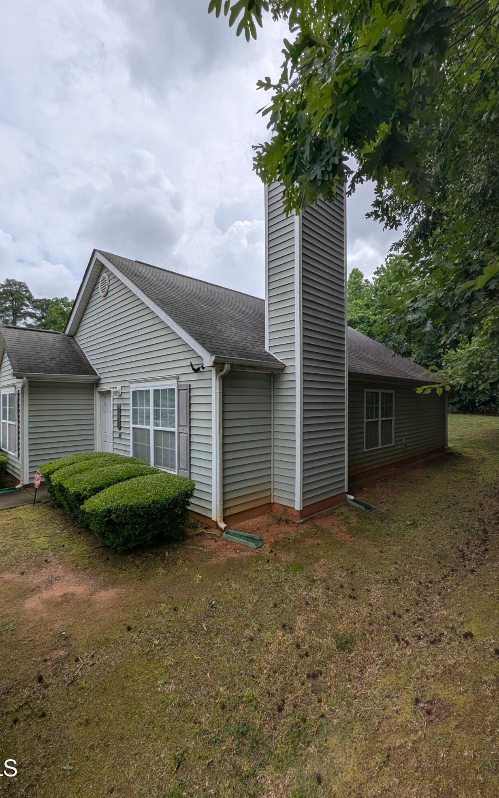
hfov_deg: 78.6
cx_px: 258
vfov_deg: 105.3
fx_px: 305
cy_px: 400
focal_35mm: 14
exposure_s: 1/2817
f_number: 2.2
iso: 48
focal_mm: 1.95
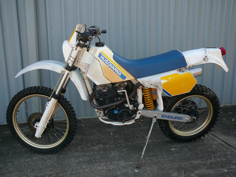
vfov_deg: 40.7
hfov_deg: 52.6
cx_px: 118
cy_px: 88
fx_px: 239
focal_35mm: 35
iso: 80
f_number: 2.8
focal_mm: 5.2
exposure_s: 1/250
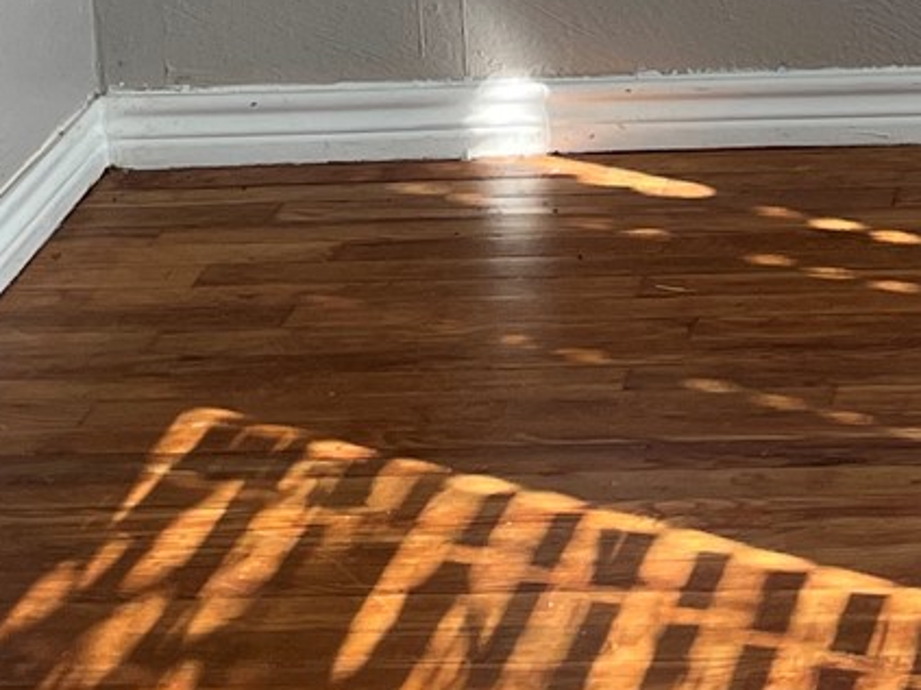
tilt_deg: -6.0
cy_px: -586
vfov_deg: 10.9
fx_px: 3351
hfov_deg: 14.7
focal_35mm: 126
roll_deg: +0.7
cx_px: 1309
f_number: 1.6
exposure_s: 1/121
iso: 80
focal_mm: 4.2
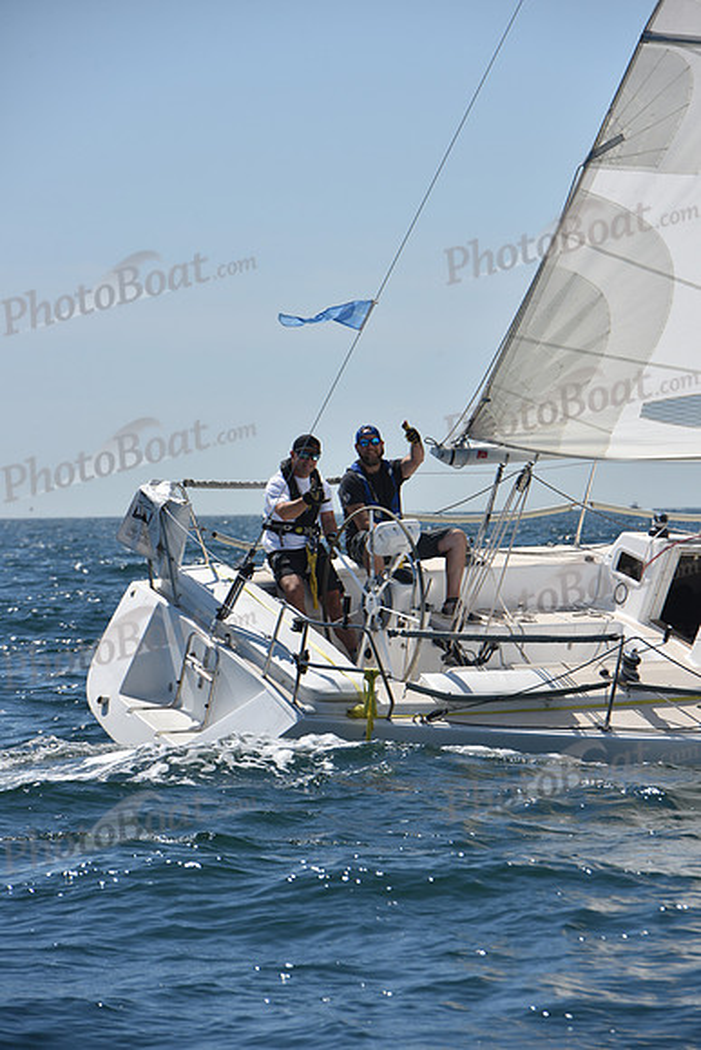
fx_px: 5838
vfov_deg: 10.3
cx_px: 350
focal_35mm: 200
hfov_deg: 6.9
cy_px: 525
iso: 200
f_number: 9
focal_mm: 200
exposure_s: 1/1000
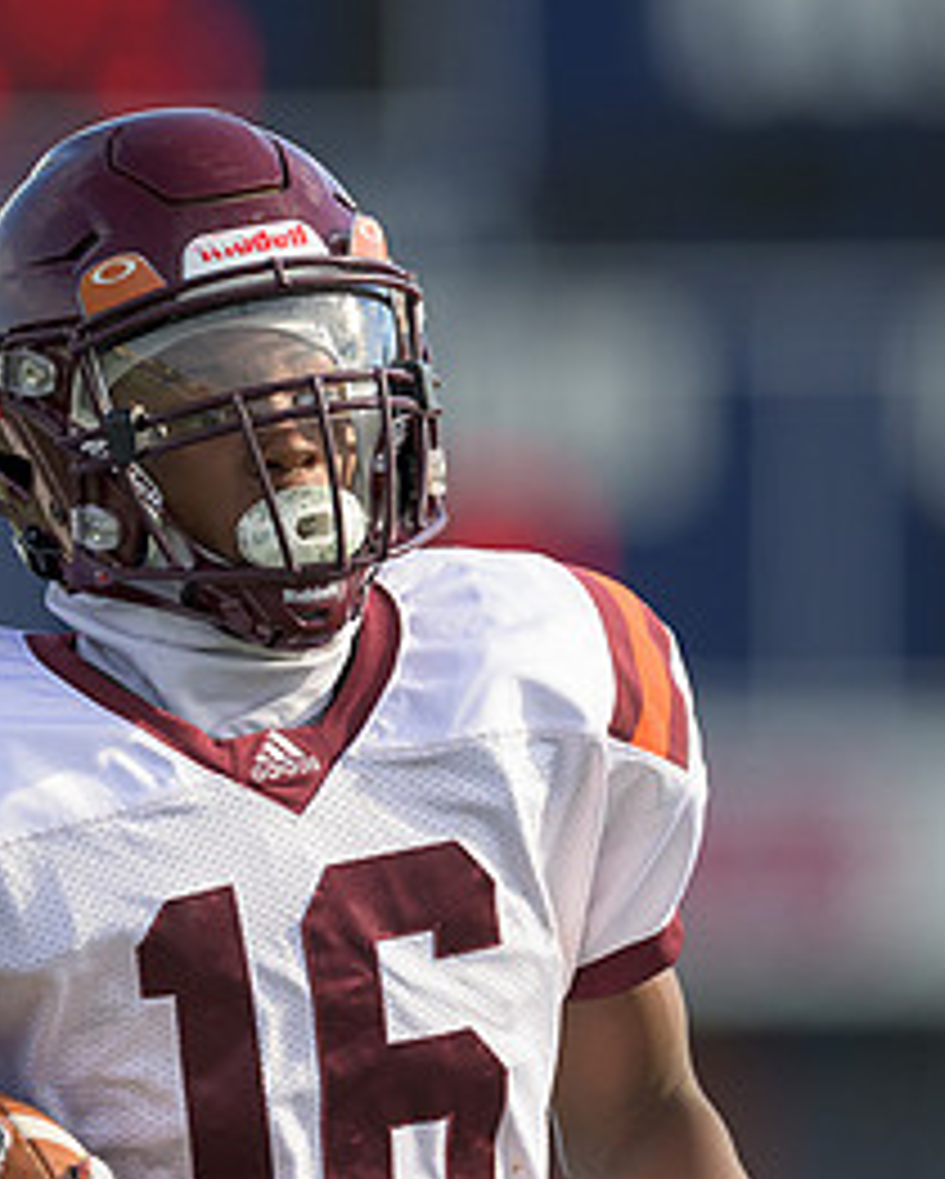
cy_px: 812
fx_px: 47177
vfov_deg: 1.4
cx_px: 362
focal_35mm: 1351
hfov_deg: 1.1
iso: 500
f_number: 4
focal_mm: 500
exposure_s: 1/2500
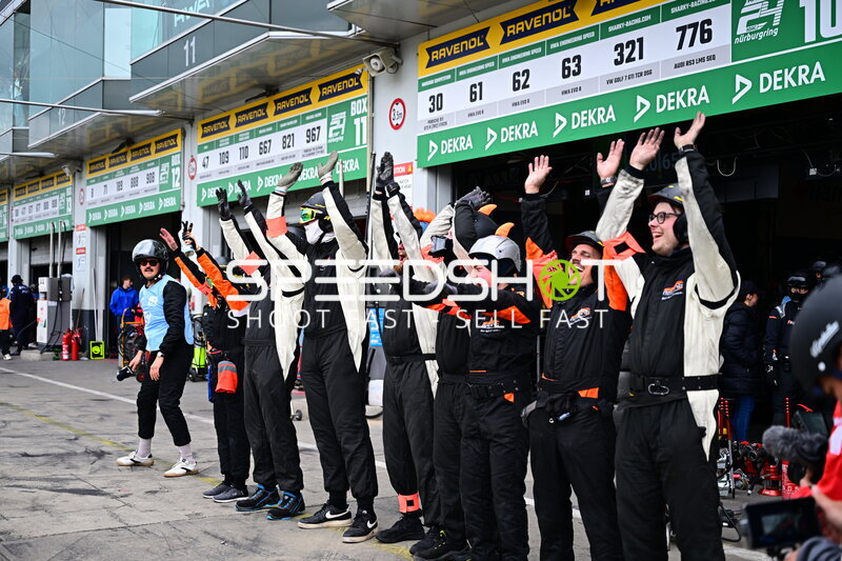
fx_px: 1029
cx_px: 421
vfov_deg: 30.5
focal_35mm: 44
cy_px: 280
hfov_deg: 44.5
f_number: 2.8
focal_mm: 44
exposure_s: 1/640
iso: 180
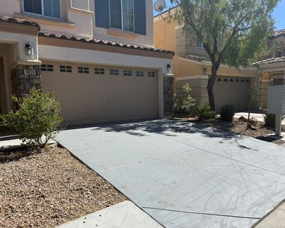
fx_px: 219
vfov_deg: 54.9
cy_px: 117
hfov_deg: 66.1
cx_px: 145
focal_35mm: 26
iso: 80
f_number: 1.78
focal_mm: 6.76
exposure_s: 1/5714
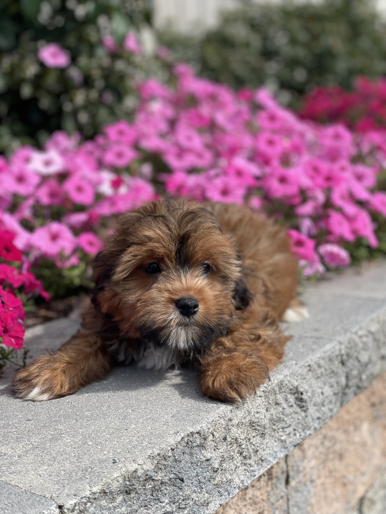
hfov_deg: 28.0
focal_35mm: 52
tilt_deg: -8.9
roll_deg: +3.2
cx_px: 193
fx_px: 773
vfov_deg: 36.8
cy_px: 257
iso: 32
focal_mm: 6
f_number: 2
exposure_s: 1/1546
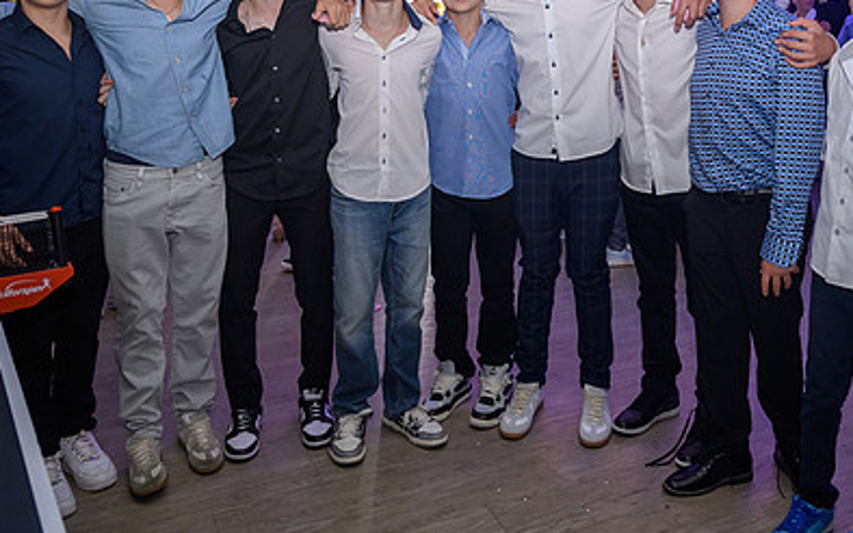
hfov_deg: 53.5
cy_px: 118
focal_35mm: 36
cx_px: 526
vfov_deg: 34.4
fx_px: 837
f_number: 2.8
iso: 1600
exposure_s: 1/160
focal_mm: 24
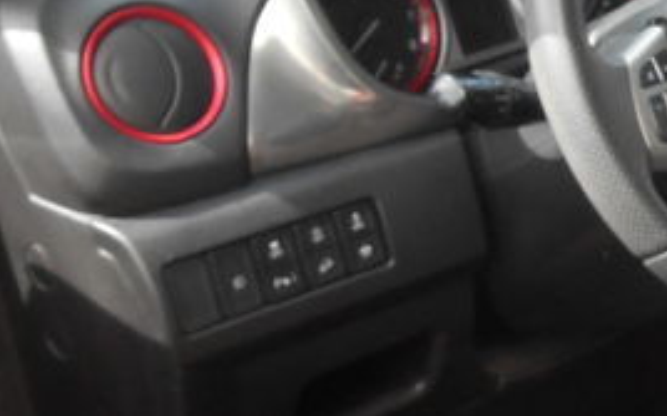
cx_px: 1003
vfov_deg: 12.7
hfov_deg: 18.0
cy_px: 249
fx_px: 1871
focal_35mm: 103
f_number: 3.4
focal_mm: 4.7
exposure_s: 1/250
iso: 180
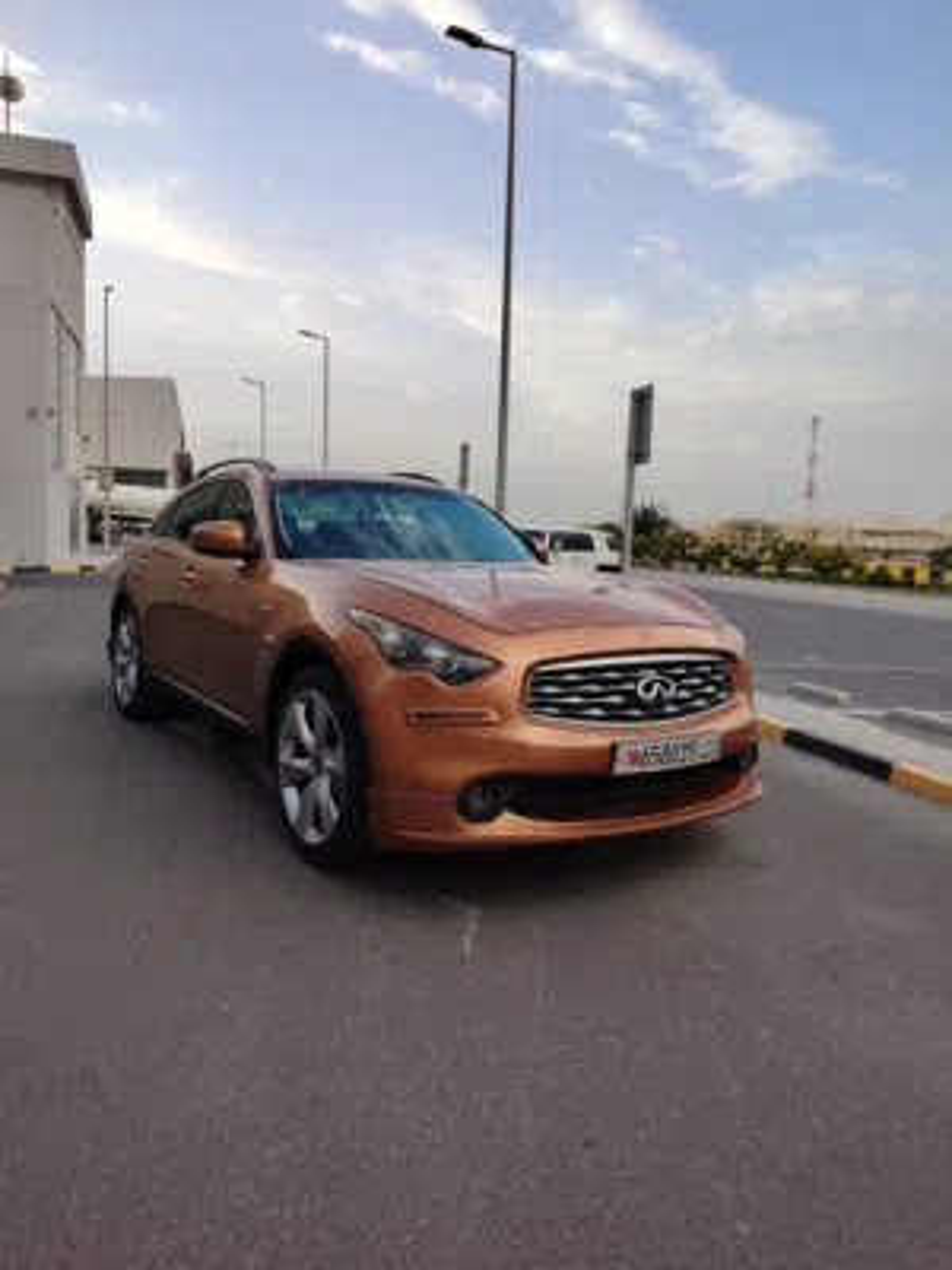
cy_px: 635
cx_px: 476
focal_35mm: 24
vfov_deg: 71.6
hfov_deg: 56.8
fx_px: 880
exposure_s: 1/248
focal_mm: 5.25
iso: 100
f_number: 1.75
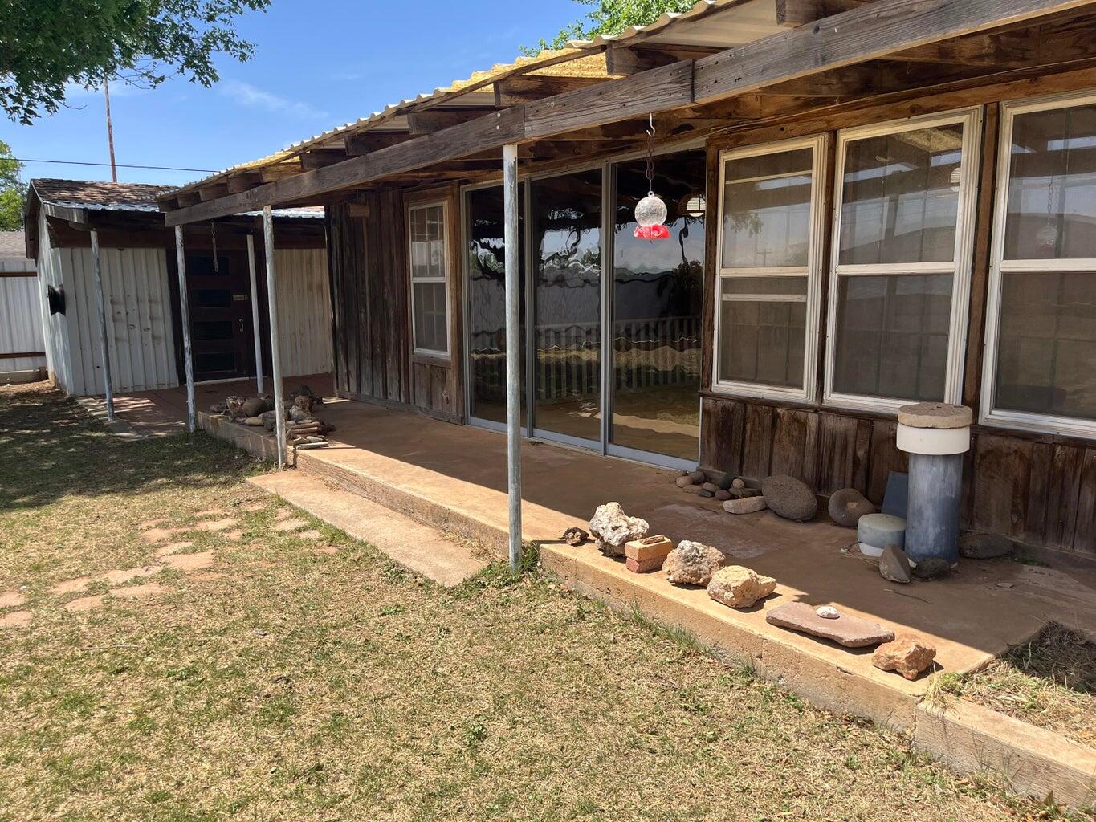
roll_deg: +1.0
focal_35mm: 26
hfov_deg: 67.3
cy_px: 411
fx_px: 823
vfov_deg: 53.1
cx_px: 548
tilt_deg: -9.0
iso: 50
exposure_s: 1/2024
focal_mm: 5.1
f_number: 1.6
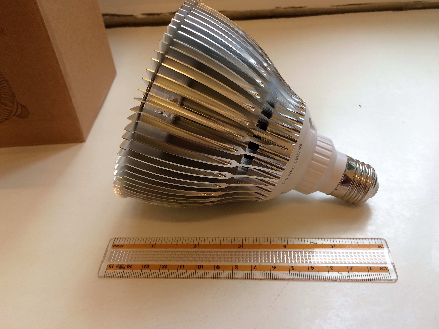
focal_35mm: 29
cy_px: 164
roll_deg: +7.8
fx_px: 368
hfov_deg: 61.7
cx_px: 220
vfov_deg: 48.2
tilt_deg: -37.6
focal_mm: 4.15
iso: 32
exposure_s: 1/50
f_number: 2.2
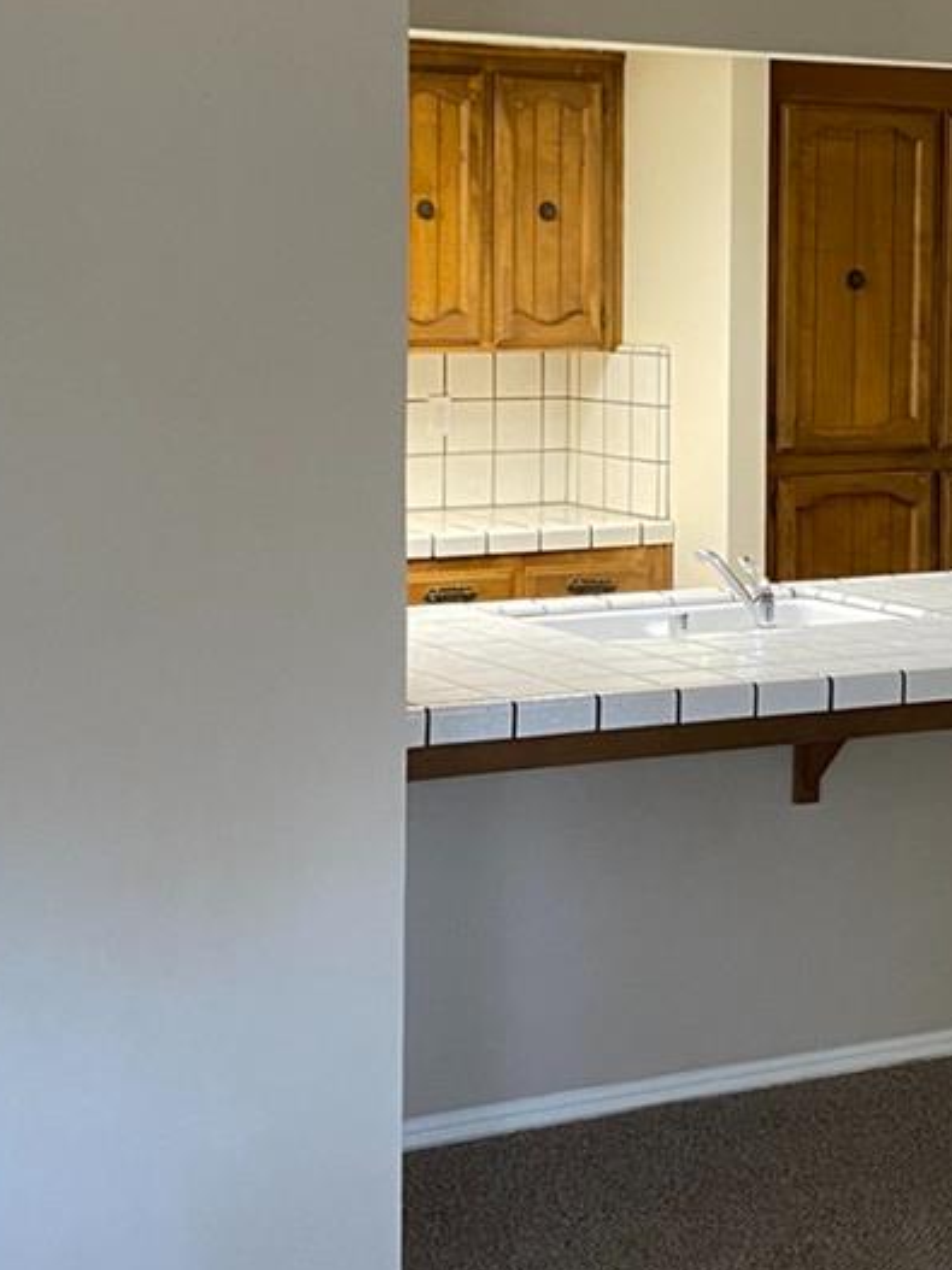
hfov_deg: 19.7
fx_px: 2715
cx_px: 744
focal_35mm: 74
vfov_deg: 26.1
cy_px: 393
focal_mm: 4.25
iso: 250
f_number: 1.8
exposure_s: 1/60
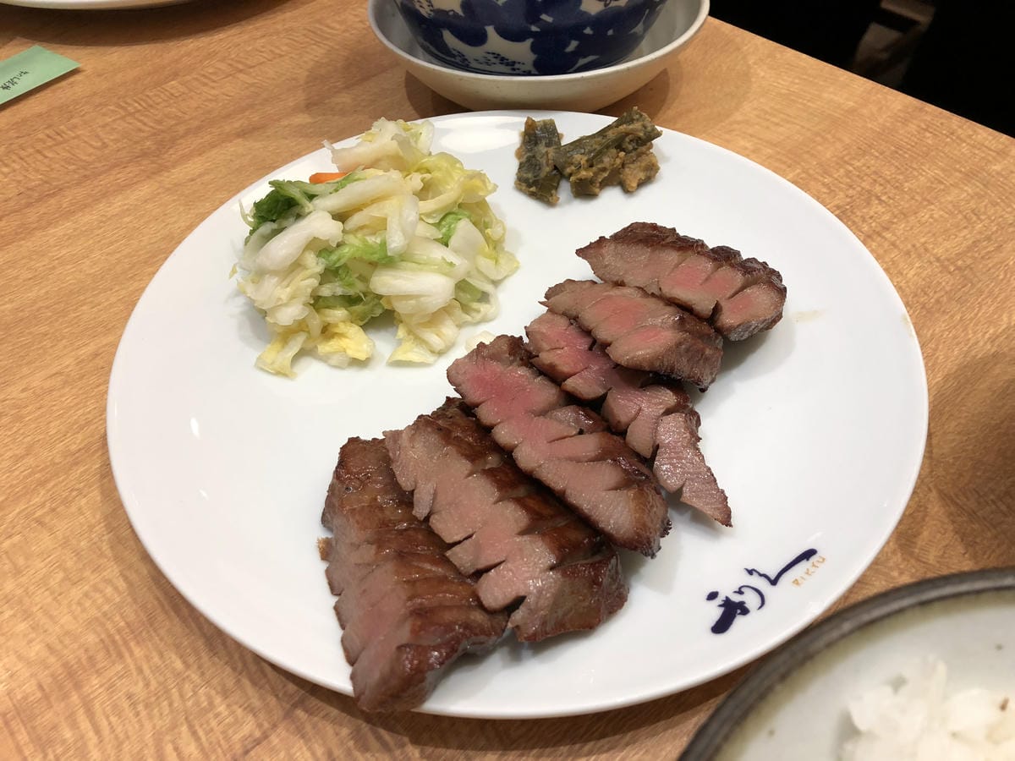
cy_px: 380
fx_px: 850
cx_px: 508
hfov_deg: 61.7
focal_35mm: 29
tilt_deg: -49.4
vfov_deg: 48.2
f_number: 1.8
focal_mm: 3.99
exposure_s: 1/30
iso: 40
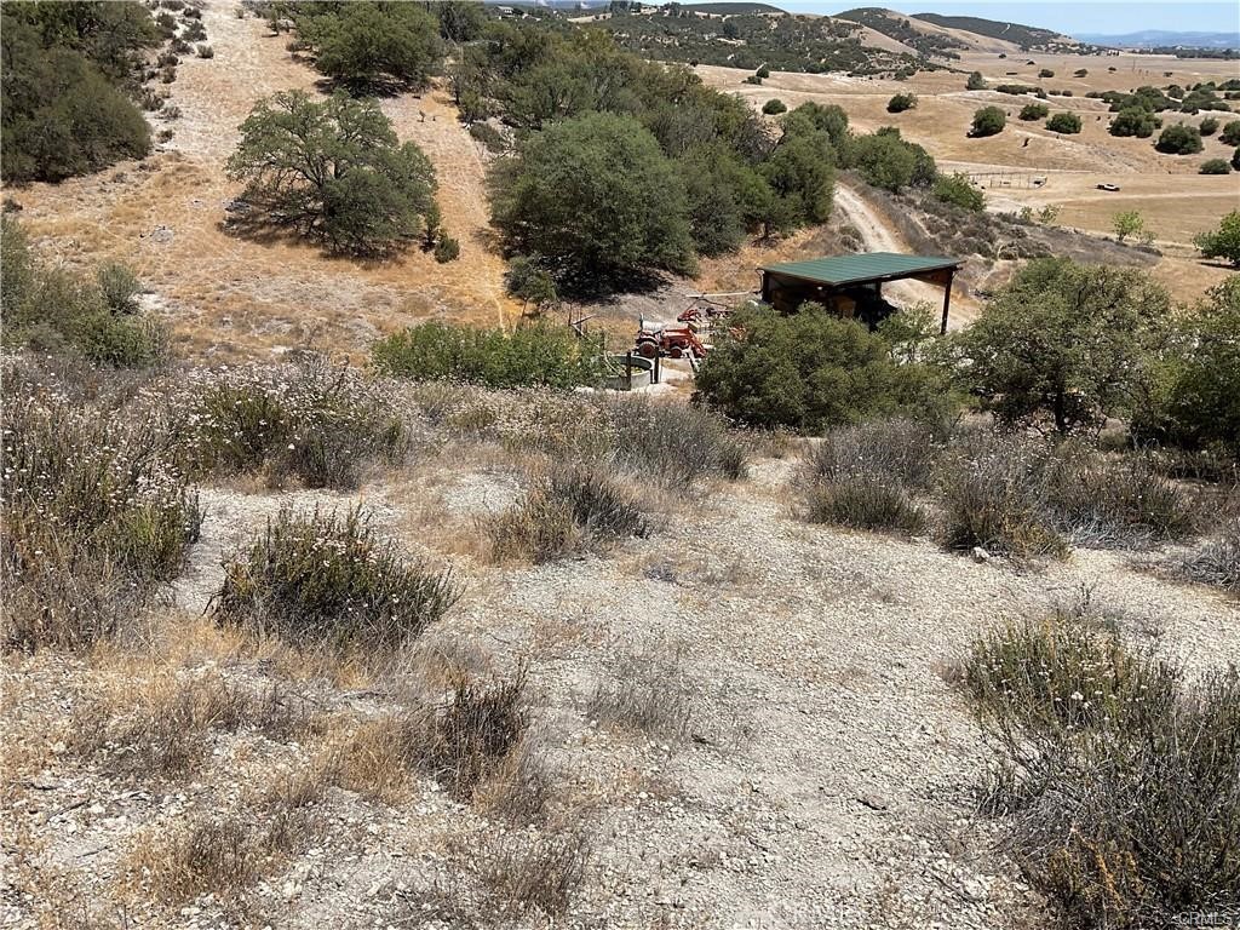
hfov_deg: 61.7
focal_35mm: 29
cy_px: 465
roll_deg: +0.3
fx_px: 1039
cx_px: 620
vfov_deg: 48.2
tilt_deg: -21.1
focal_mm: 3
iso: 16
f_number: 1.8
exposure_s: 1/2227
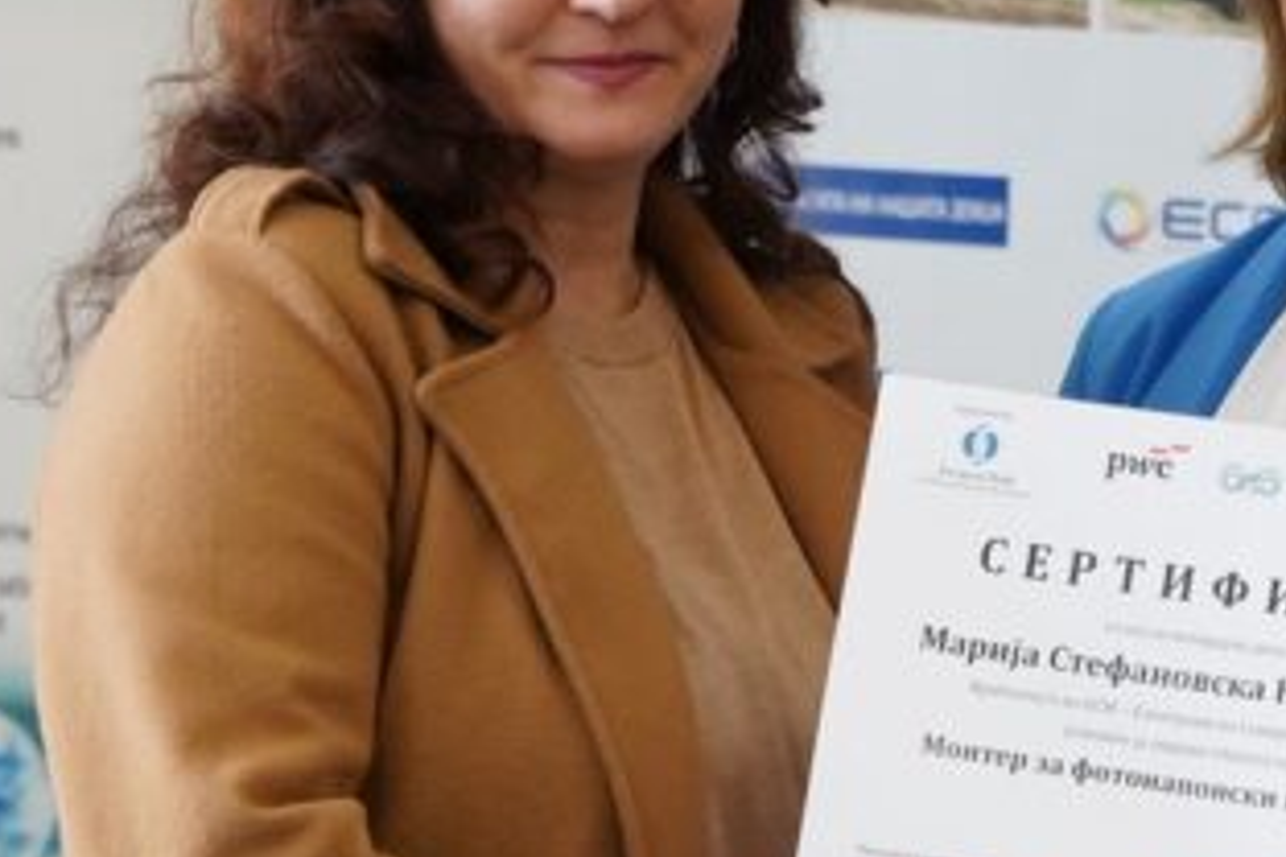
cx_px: 668
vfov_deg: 6.0
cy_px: 665
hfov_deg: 9.0
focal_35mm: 230
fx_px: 8215
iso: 4000
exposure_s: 1/320
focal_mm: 70
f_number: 5.6
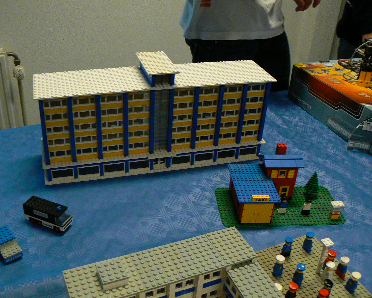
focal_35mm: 38
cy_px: 149
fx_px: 418
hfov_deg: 47.9
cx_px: 175
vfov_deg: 39.2
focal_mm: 6
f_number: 2.8
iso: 200
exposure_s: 1/25
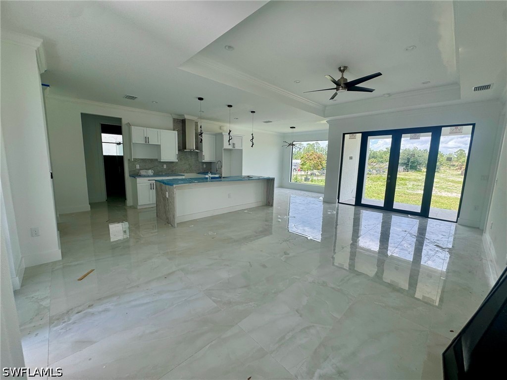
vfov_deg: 85.7
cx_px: 254
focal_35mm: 14
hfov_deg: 102.1
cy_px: 190
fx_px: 205
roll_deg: -1.2
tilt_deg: -8.3
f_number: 2.2
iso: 40
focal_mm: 2.22
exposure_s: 1/178
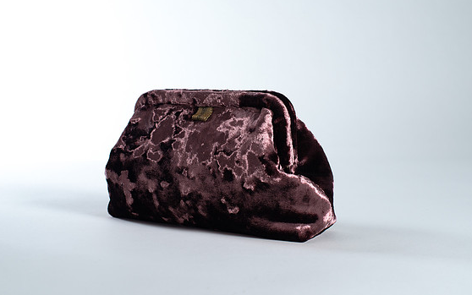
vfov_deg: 24.4
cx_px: 236
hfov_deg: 38.2
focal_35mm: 53
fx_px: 682
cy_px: 140
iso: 200
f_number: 8
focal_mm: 50
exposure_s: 1/200
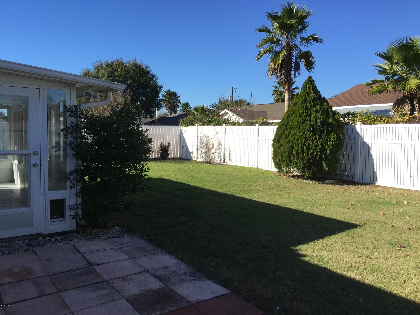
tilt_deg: -2.4
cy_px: 158
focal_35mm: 29
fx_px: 352
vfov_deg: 48.2
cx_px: 210
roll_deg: -1.0
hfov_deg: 61.7
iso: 32
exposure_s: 1/1522
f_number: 2.2
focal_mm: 4.15
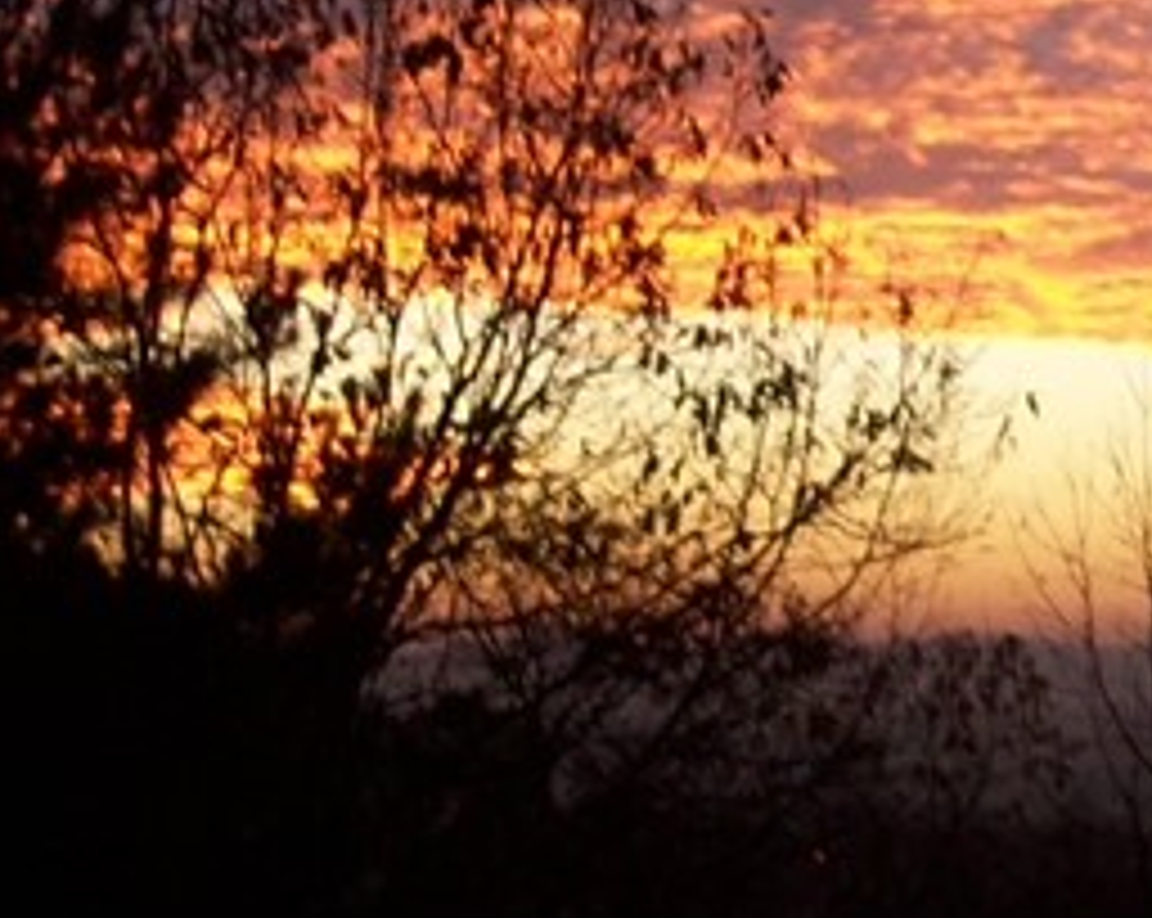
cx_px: 1359
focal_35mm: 133
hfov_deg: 14.1
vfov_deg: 11.5
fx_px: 4528
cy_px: 184
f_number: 2.8
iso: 73
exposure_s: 1/64
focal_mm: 5.7
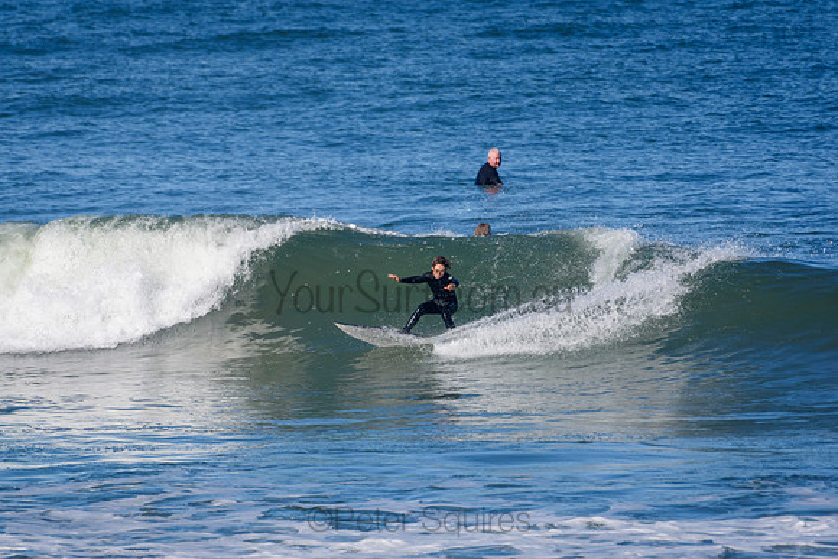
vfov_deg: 1.8
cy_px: 280
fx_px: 17462
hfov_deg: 2.7
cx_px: 419
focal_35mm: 750
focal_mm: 500
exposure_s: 1/2000
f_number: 5.6
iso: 320
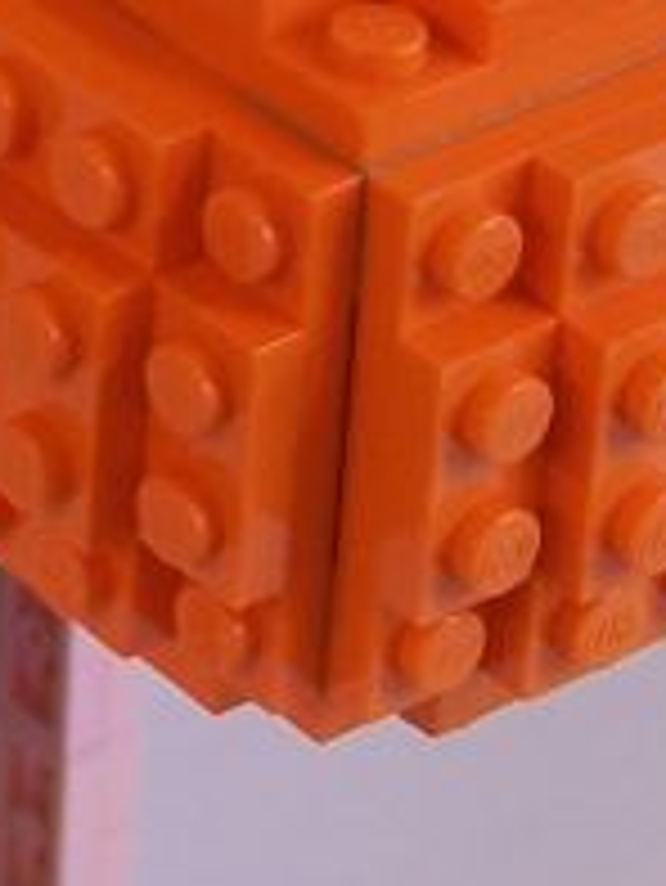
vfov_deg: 5.9
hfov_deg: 4.4
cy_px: -360
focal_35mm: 332
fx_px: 8508
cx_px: -567
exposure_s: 1/6
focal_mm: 10.7
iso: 80
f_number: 3.2
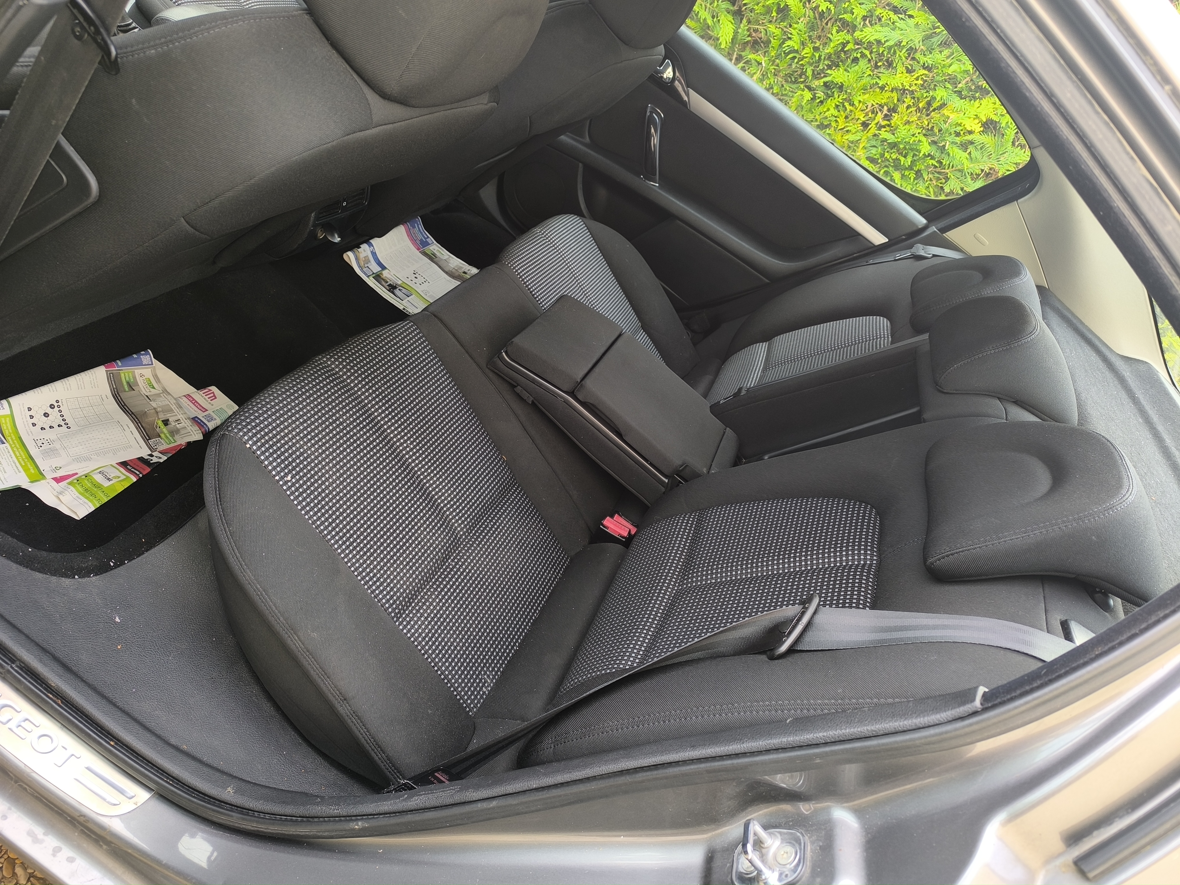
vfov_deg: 58.9
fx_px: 784
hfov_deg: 73.9
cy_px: 442
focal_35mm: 23
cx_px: 590
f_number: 1.65
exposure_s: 1/100
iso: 250
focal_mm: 6.14
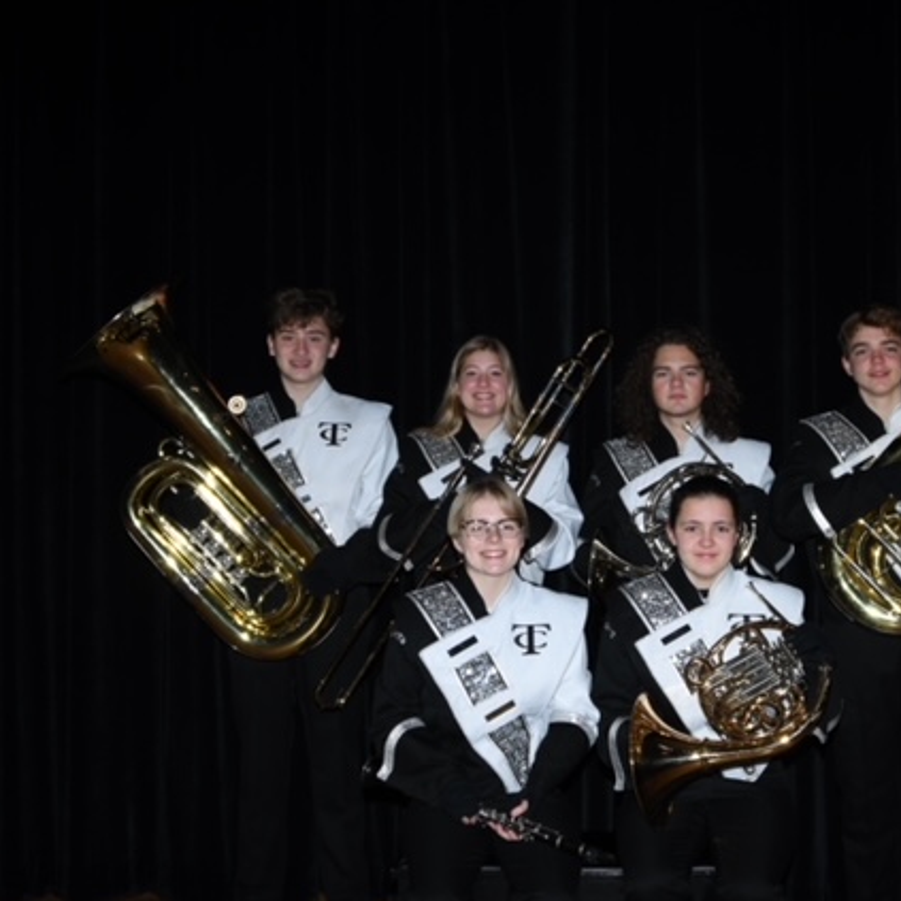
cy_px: 454
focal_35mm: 54
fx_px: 1590
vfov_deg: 31.6
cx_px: 569
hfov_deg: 31.5
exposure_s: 1/200
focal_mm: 28
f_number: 3.5
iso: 100
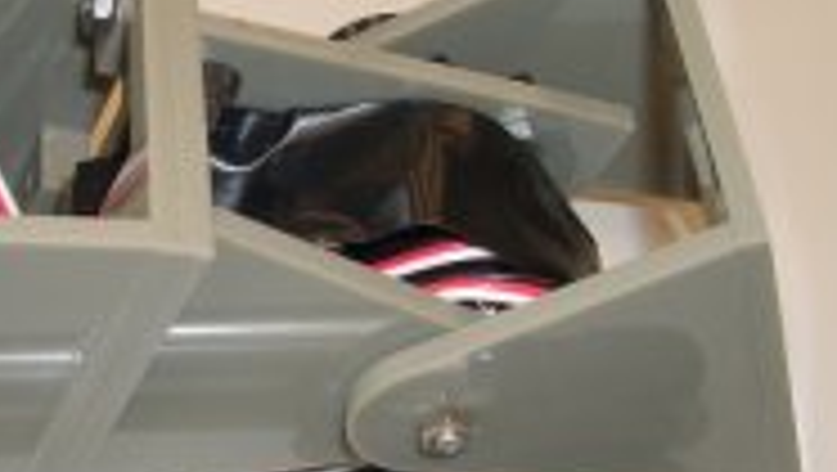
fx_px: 1821
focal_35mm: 82
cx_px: 144
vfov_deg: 14.8
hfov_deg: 25.4
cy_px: 306
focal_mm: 5.8
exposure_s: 1/60
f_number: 2.6
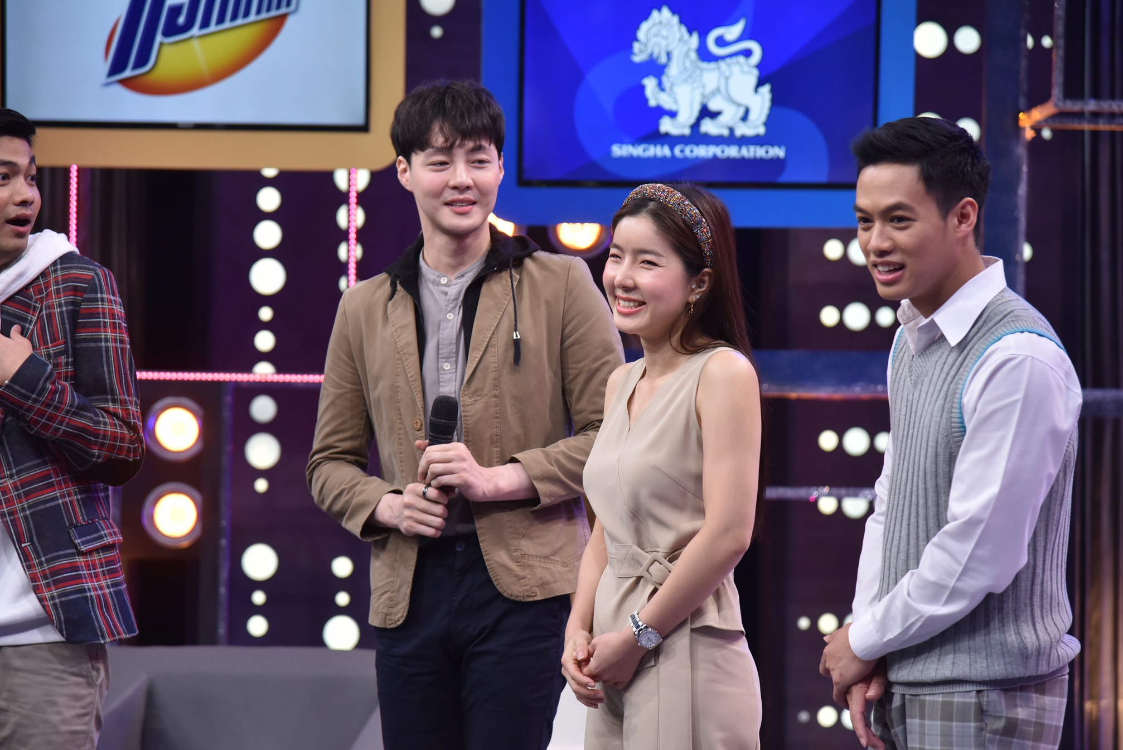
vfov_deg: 11.4
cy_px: 375
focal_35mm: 120
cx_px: 562
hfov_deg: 17.1
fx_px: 3744
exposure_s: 1/200
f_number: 4.5
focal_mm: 120
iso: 1000
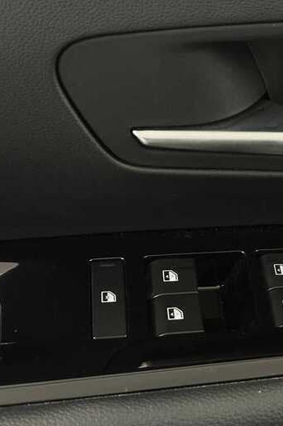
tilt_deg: -30.2
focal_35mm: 88
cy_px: 167
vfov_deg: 23.1
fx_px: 1039
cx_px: 367
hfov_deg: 14.8
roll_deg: +0.8
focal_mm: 6.86
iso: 500
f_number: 1.78
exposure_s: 1/33
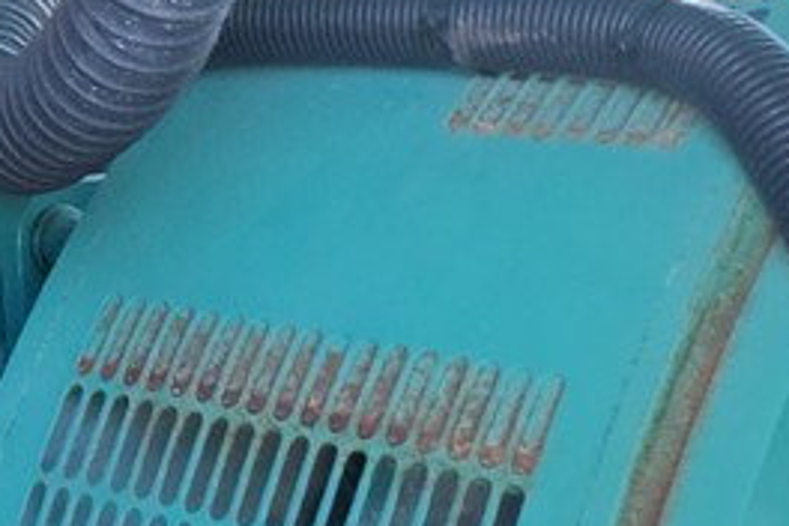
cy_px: -326
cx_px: -505
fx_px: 2301
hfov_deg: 17.0
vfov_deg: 12.3
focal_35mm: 105
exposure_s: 1/57
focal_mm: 4.3
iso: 200
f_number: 2.4
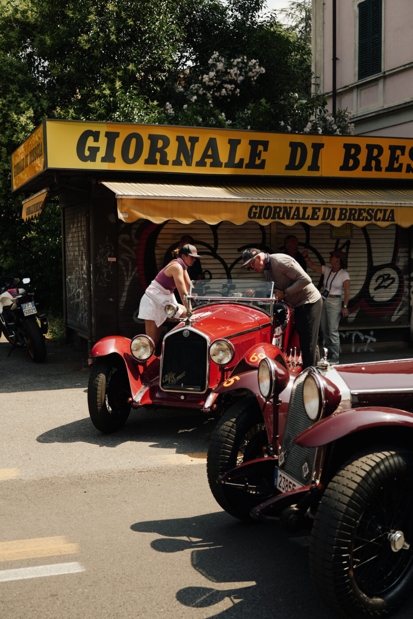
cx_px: 206
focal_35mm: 41
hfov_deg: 32.6
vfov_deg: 47.4
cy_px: 310
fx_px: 706
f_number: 4
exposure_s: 1/320
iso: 100
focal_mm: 41
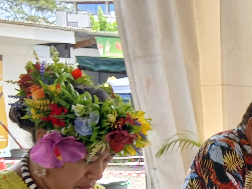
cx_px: 432
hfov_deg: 16.9
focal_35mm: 99
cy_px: 215
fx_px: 721
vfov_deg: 14.5
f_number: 1.8
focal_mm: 3.98
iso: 20
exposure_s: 1/60
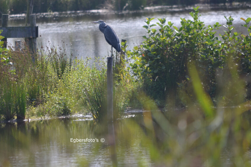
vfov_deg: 2.5
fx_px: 3765
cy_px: 72
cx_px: 111
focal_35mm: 540
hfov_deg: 3.8
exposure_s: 1/500
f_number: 5.6
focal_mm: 300
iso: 250
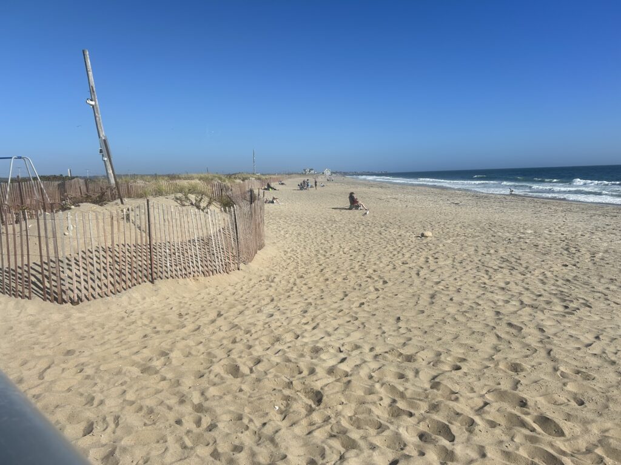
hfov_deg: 67.3
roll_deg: +1.9
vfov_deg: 53.1
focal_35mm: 26
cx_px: 310
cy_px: 232
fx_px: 466
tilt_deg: -7.0
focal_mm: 5.7
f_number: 1.5
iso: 50
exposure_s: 1/7463
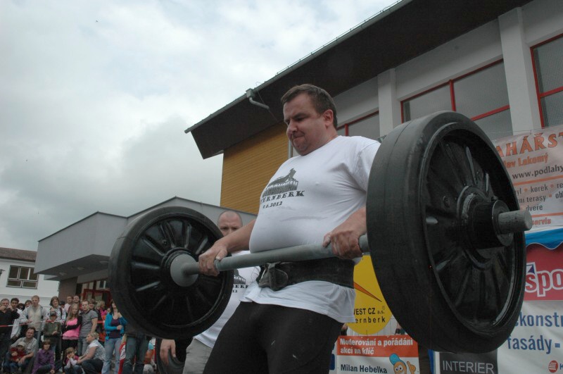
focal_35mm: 33
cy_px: 187
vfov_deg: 39.9
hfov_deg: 57.3
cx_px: 282
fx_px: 515
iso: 500
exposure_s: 1/500
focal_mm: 22
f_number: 11
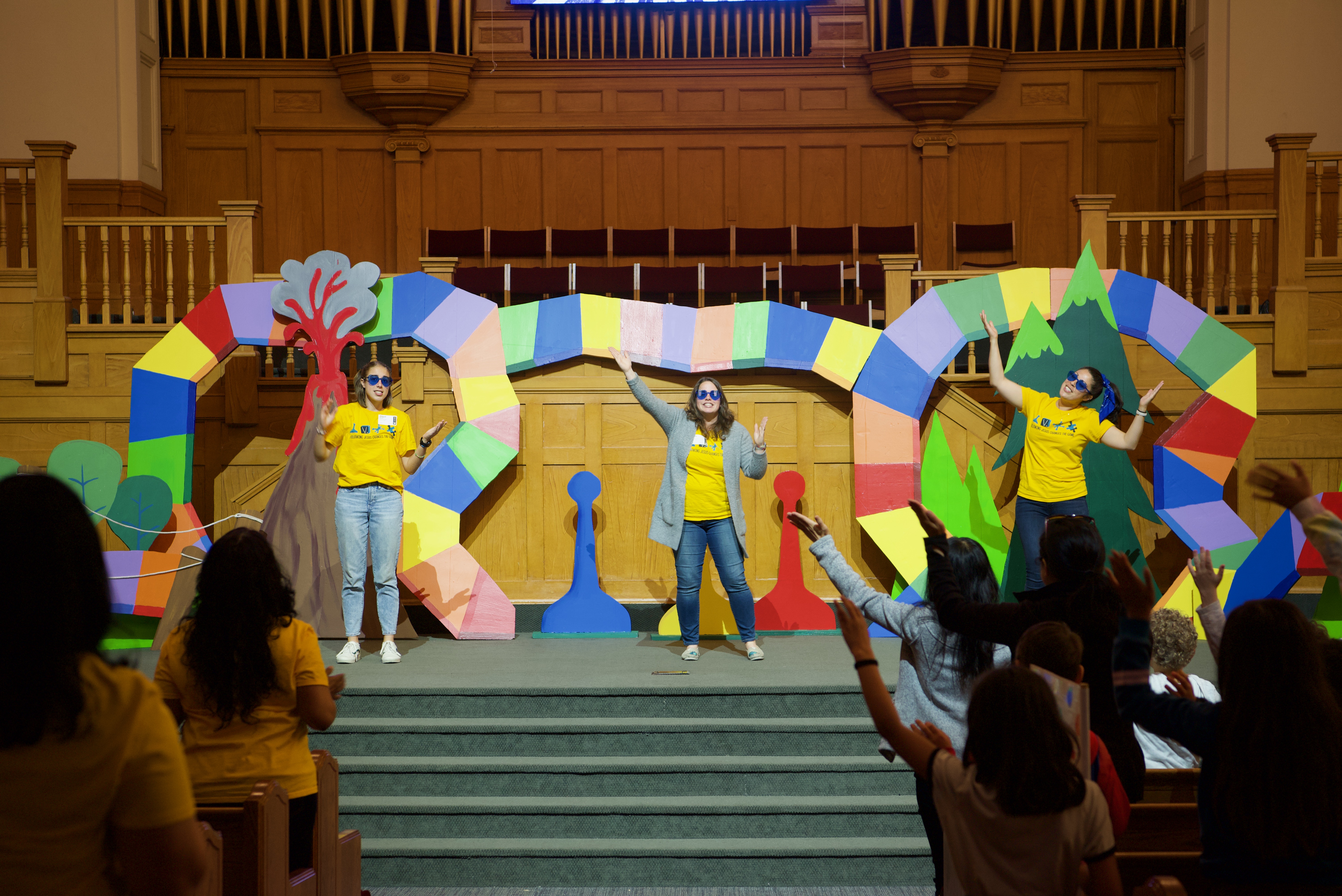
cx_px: 671
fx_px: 2610
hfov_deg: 28.8
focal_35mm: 70
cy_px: 448
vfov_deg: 19.5
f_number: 4.5
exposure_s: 1/80
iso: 1250
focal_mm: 70
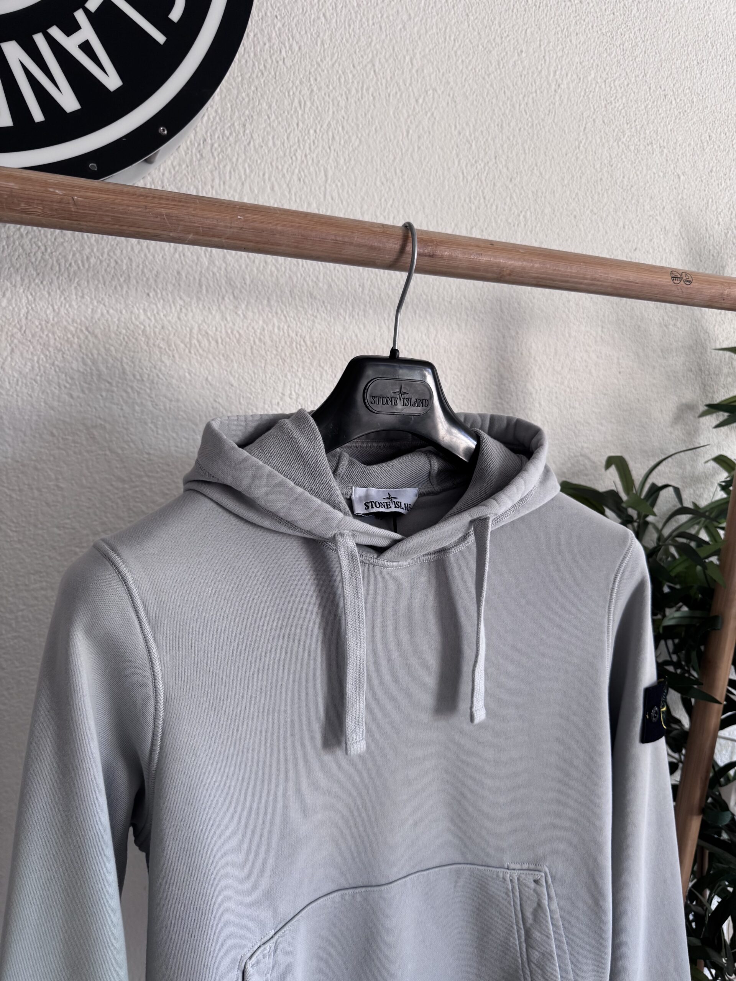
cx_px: 368
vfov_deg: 71.6
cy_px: 490
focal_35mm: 24
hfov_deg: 56.8
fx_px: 680
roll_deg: -2.2
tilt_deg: -4.6
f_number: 1.78
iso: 160
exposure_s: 1/121
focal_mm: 6.76
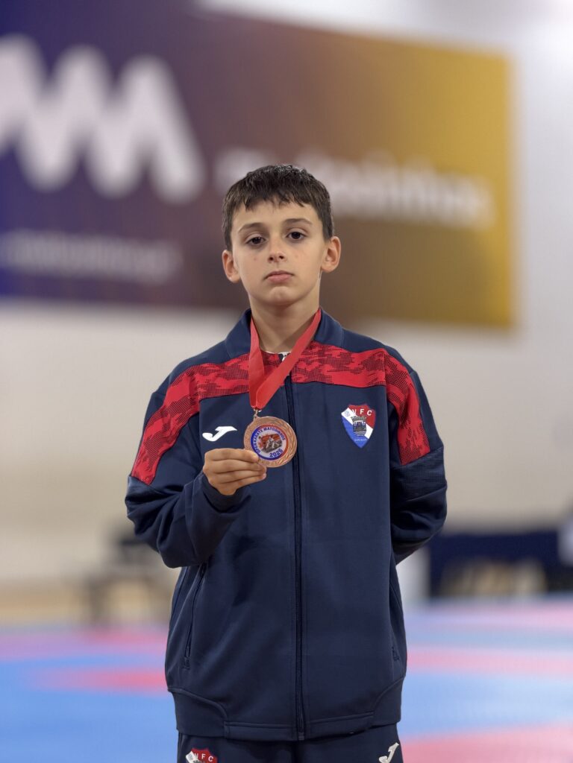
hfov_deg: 14.8
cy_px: 382
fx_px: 2207
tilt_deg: +2.3
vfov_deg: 19.6
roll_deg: +0.1
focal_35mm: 100
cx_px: 286
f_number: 2.8
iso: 400
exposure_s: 1/100
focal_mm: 16.89
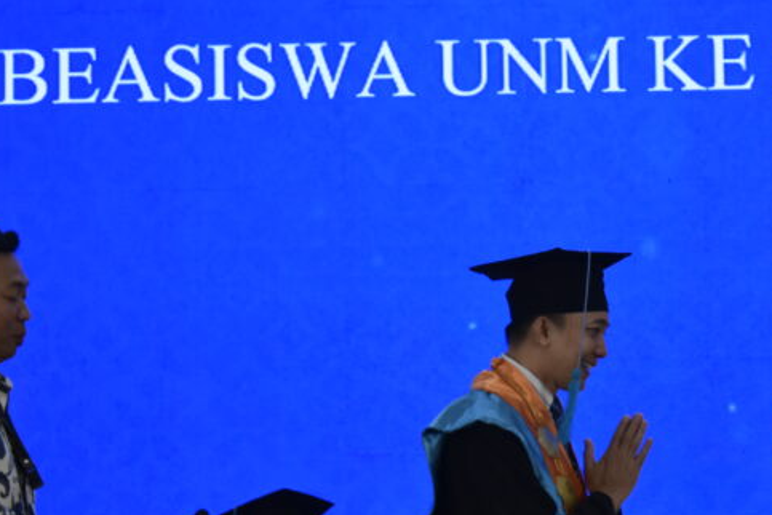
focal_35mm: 175
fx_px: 3754
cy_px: 210
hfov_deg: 11.7
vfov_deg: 7.8
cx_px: 719
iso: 1100
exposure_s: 1/60
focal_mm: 55
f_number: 5.6
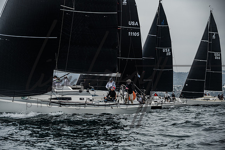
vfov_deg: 9.5
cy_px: 75
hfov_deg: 14.2
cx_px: 112
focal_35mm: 145
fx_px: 906
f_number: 7.1
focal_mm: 145
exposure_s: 1/1600
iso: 320
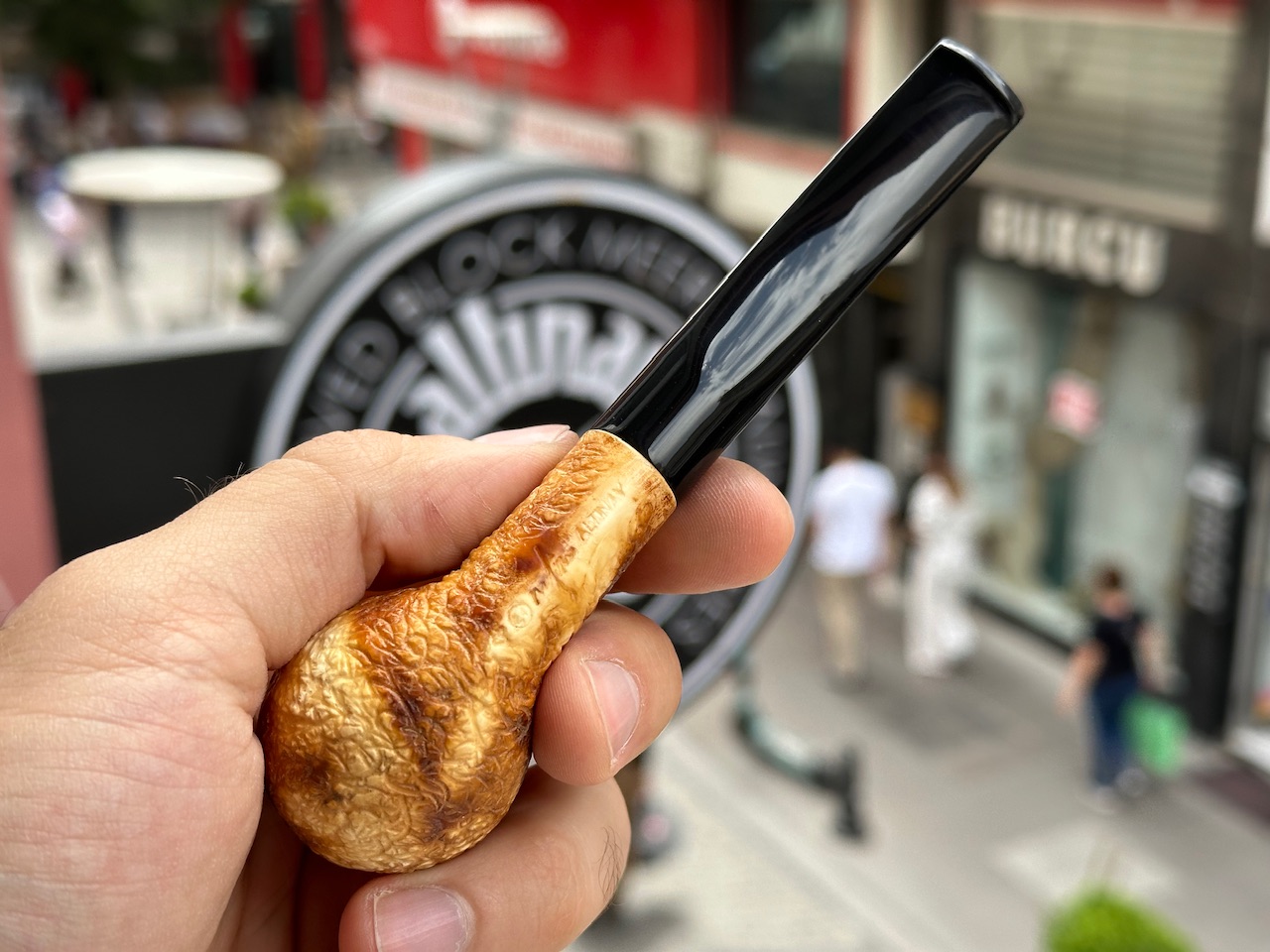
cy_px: 476
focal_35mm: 48
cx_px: 635
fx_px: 1761
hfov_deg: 39.7
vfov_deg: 30.3
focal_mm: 6.86
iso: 64
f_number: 1.78
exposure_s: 1/880
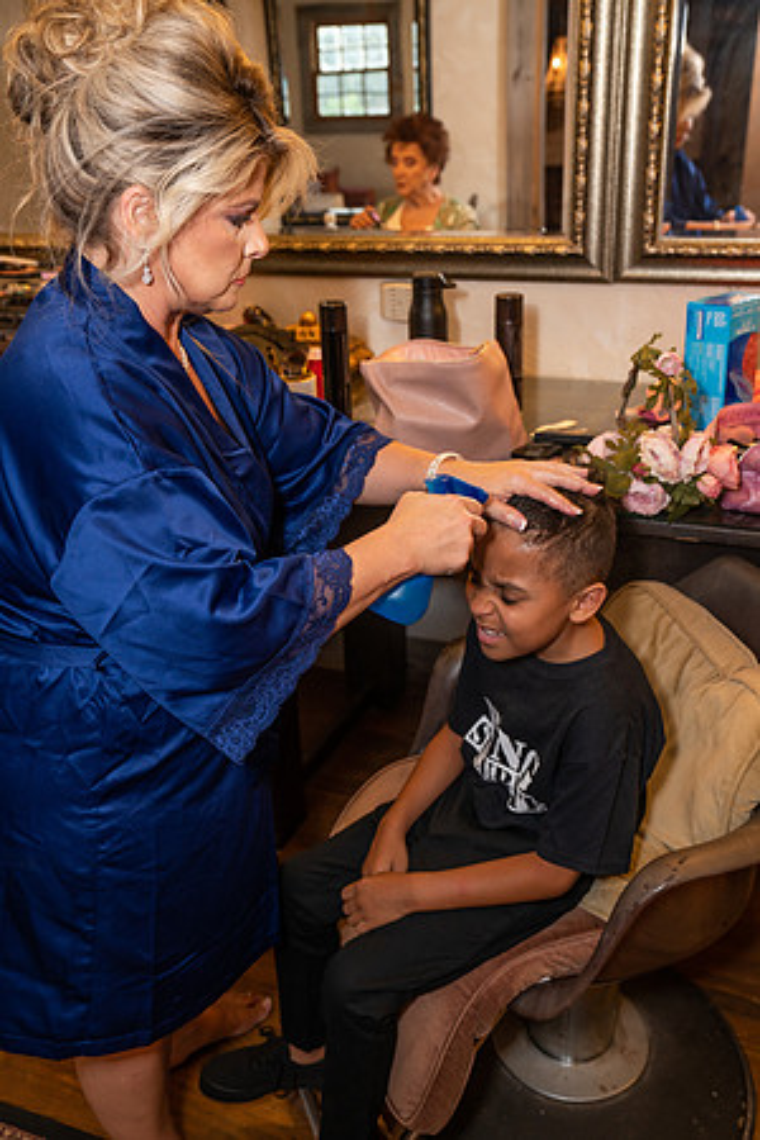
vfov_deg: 57.2
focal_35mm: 33
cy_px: 570
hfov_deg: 40.0
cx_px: 380
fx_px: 1045
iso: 640
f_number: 4.5
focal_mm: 33
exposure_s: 1/125
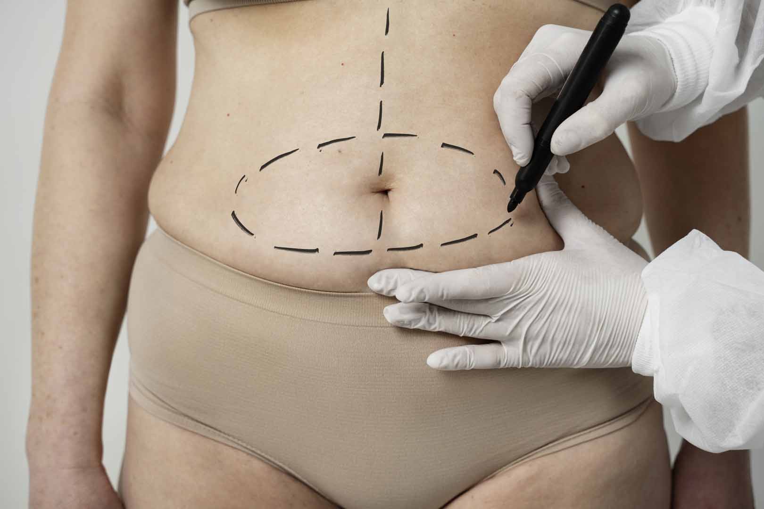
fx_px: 1337
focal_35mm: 63
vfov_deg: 21.6
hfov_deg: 31.9
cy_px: 254
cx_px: 382
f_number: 5.6
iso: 250
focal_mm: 63
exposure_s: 1/160
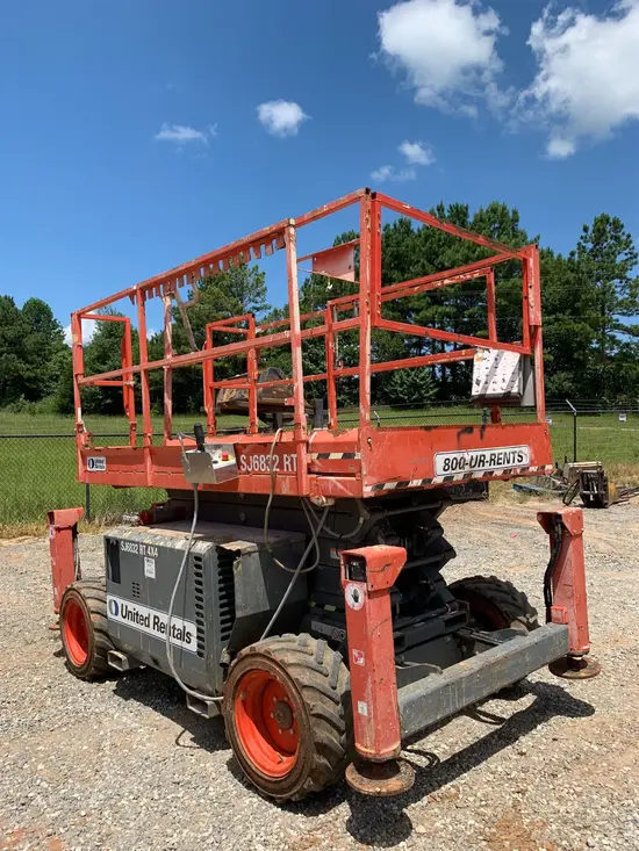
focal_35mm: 26
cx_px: 320
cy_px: 426
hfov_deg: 53.1
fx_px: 640
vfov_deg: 67.3
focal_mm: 4.25
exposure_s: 1/2114
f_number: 1.8
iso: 25
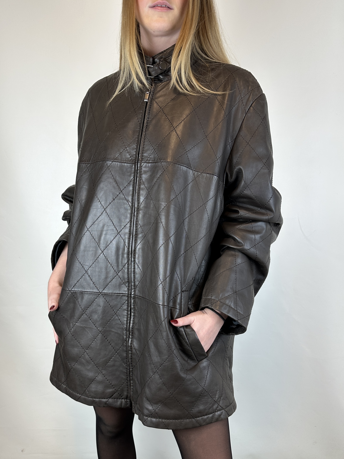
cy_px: 230
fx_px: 318
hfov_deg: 56.8
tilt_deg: -9.4
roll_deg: -3.0
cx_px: 172
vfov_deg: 71.6
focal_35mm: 24
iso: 64
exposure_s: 1/100
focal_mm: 6.86
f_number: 1.78
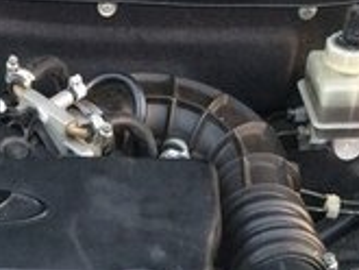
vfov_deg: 11.8
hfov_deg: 16.9
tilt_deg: -46.3
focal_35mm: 116
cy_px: 491
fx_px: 1204
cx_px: 83
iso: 160
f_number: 2.2
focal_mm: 4.15
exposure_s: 1/33
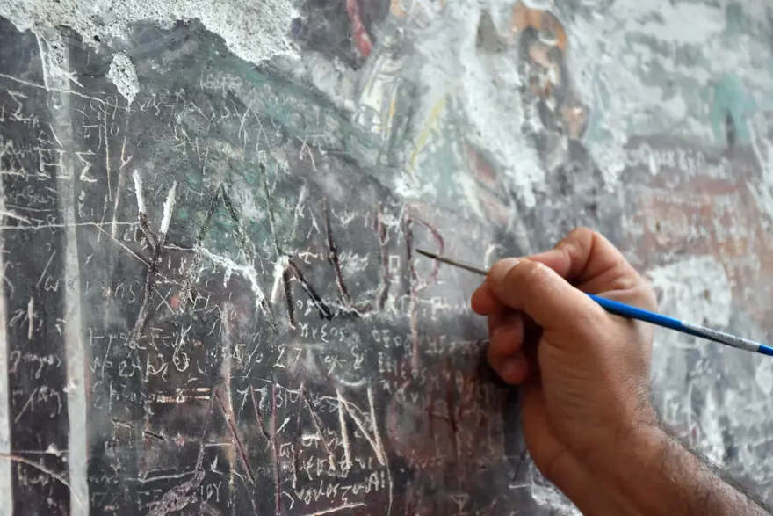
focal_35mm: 78
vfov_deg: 17.5
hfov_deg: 26.0
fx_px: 1675
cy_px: 258
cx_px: 386
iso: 4000
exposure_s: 1/5000
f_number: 5
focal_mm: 52
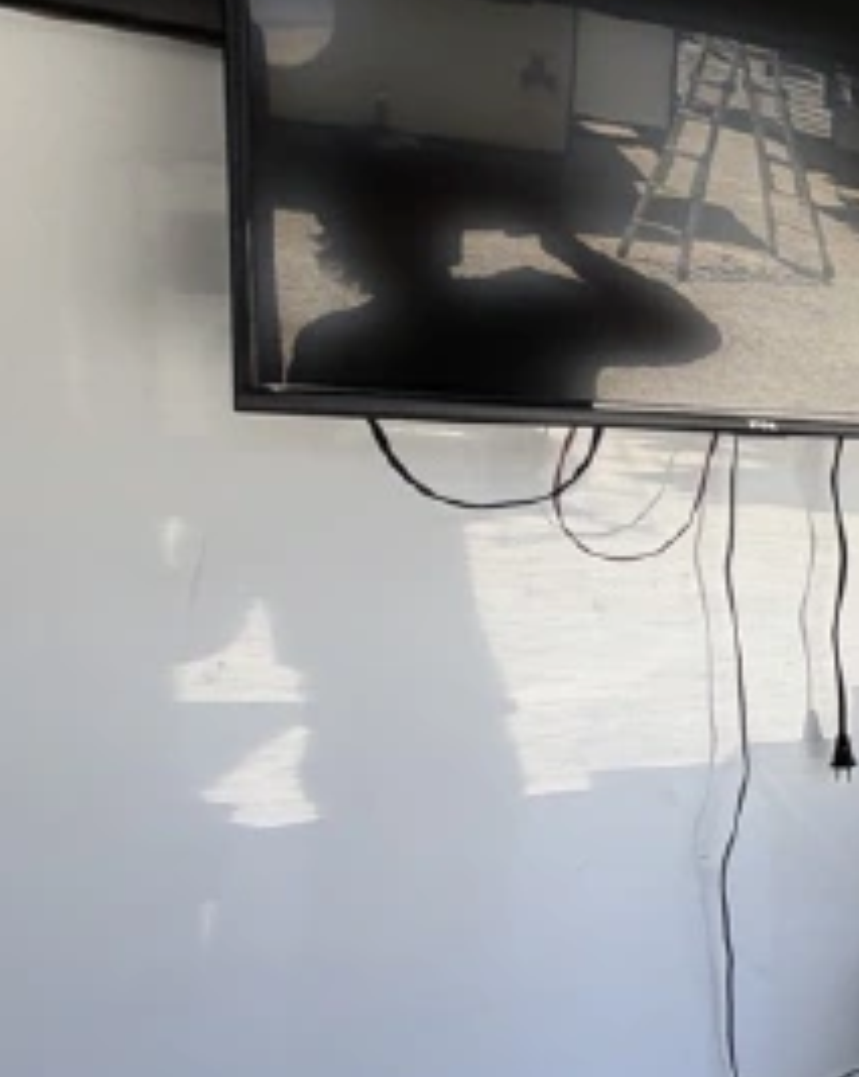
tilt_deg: -2.5
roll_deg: +0.4
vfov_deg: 44.8
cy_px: 532
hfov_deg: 23.7
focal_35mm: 41
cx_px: 1448
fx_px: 1305
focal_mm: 2.22
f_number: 2.2
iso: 40
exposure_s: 1/186
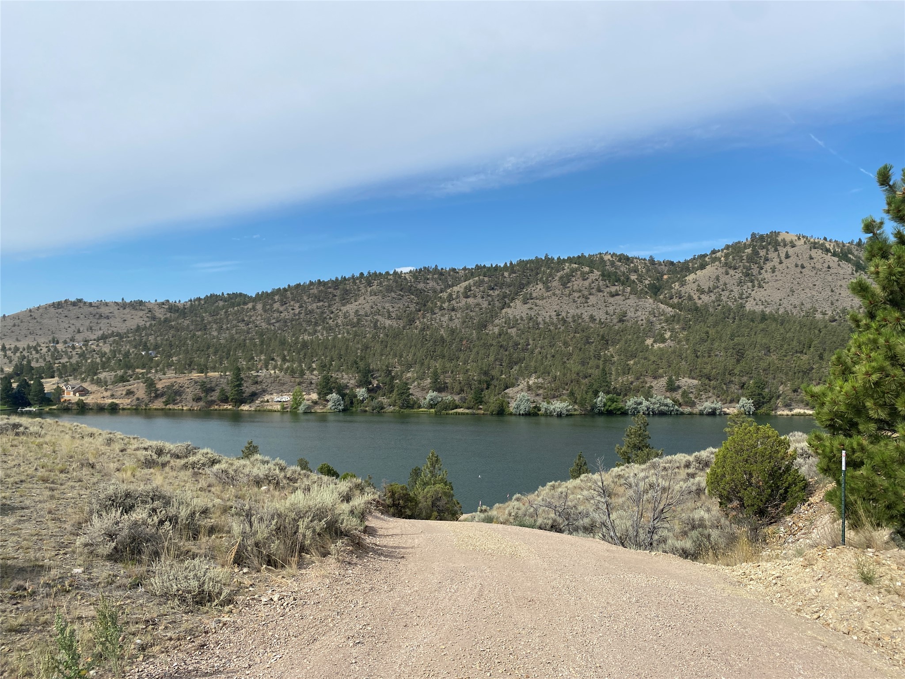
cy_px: 340
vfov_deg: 53.1
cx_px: 452
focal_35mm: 26
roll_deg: -0.2
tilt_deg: +1.9
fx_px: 680
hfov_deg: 67.3
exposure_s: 1/3846
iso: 32
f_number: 1.8
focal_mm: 4.25
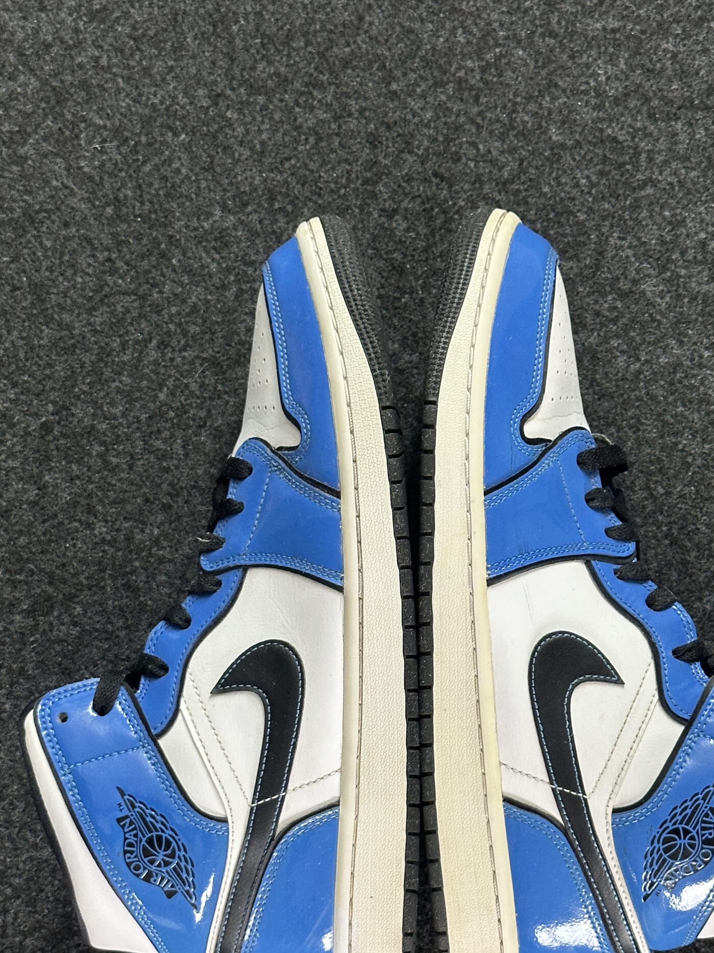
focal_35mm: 66
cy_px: 636
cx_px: 417
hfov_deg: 22.2
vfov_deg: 29.2
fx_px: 1816
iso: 250
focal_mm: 6.86
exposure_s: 1/50
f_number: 1.78
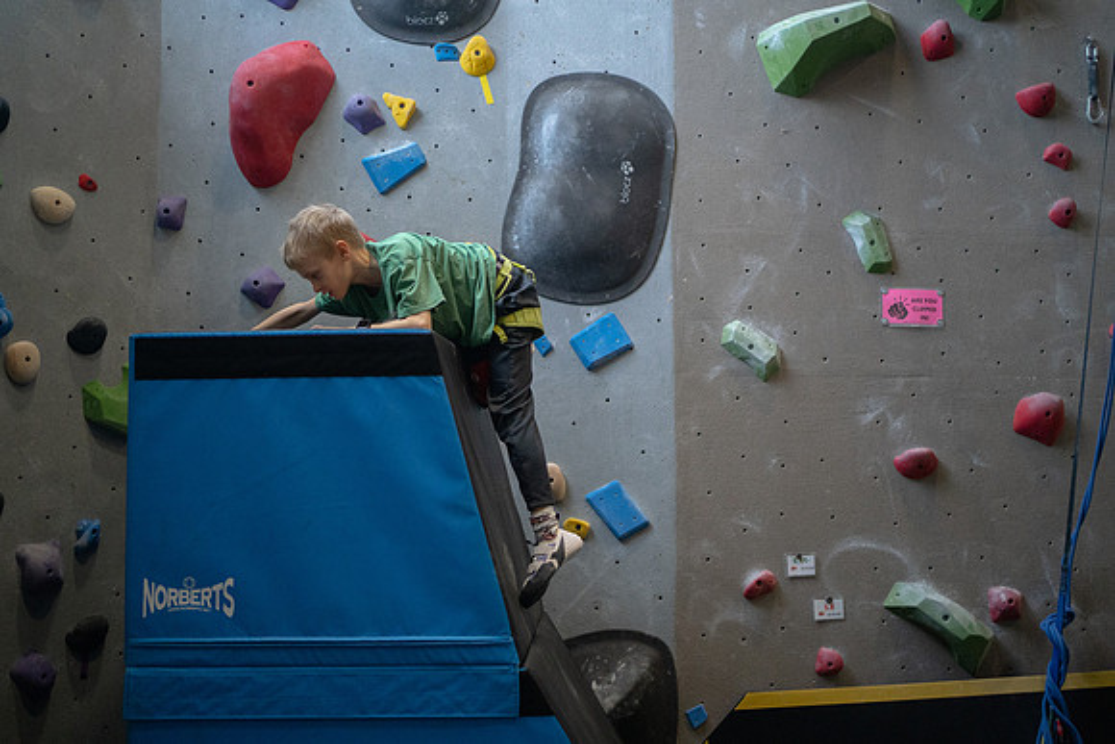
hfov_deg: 53.9
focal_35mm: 35
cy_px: 372
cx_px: 558
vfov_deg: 37.5
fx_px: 1097
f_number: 1.8
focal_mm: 35
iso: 5000
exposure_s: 1/1600
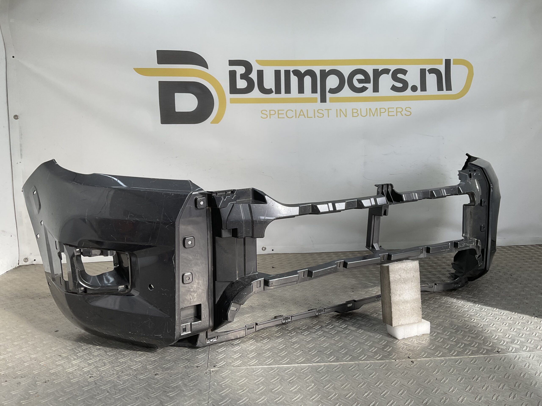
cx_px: 271
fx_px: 454
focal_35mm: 29
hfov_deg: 61.7
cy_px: 203
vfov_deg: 48.2
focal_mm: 3
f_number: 1.8
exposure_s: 1/307
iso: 16
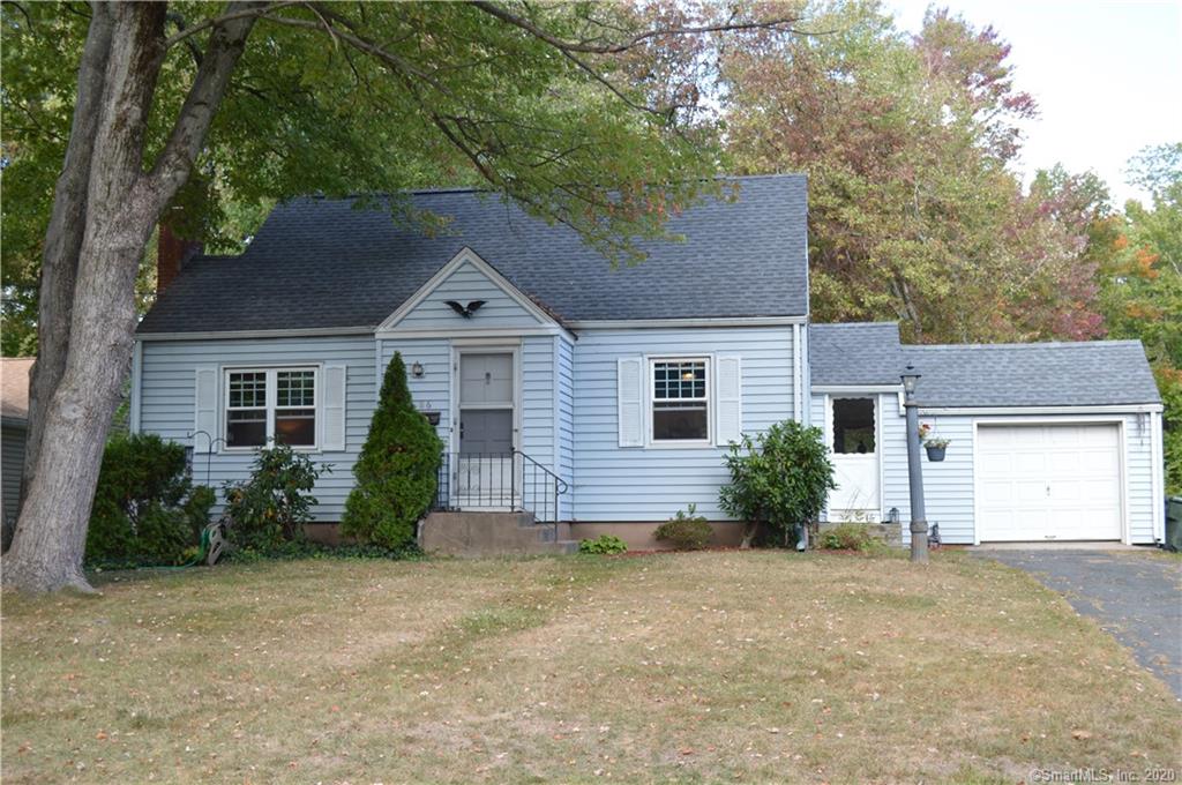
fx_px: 1426
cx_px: 591
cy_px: 392
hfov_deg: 45.0
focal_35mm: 44
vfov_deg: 30.8
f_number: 5.6
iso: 140
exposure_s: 1/125
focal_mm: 29
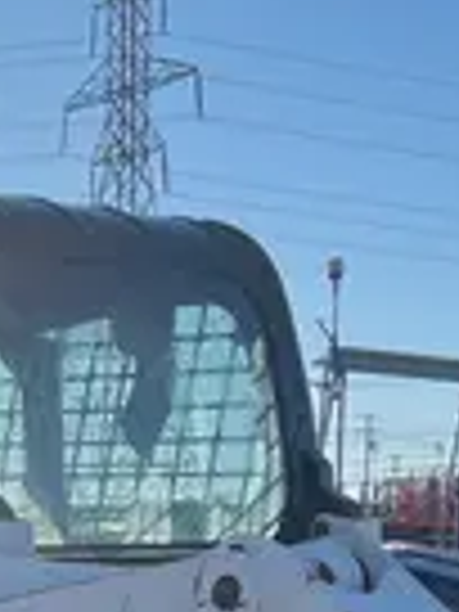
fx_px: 2475
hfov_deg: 10.4
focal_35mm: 140
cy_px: 1127
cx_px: -68
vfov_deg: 12.7
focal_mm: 5.1
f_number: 1.6
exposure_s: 1/3215
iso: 50
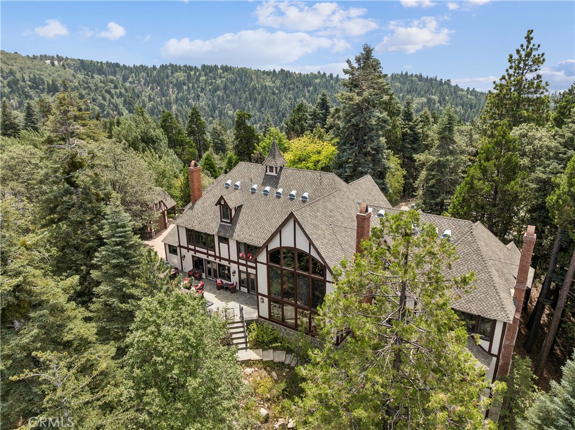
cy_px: 215
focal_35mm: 24
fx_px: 398
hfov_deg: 71.6
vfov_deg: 56.7
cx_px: 288
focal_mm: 12.3
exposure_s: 1/100
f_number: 2.8
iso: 110
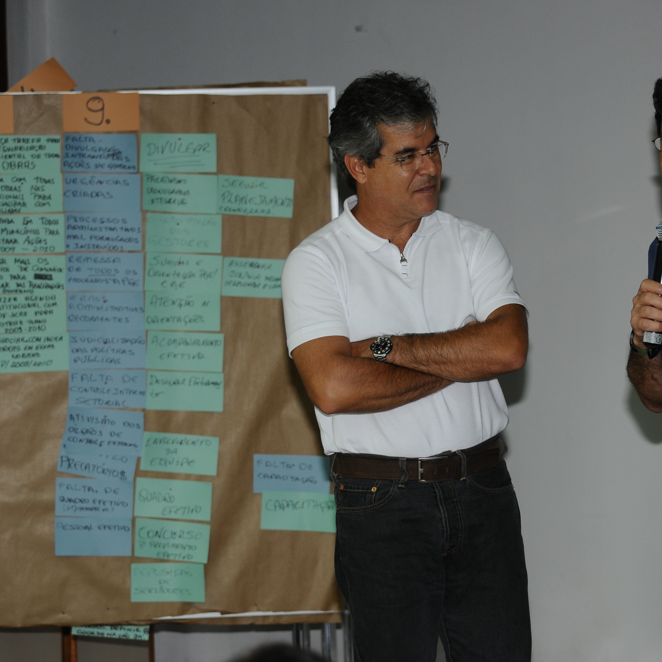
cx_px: 448
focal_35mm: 135
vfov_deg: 12.9
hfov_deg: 12.9
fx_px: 2921
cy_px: 333
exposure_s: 1/40
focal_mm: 70
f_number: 4.5
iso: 320
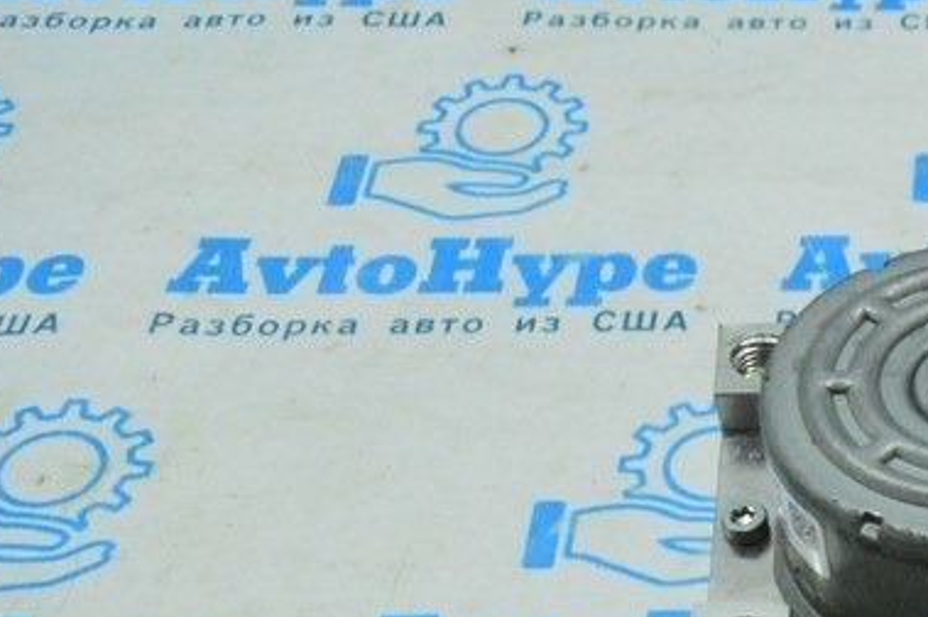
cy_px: 692
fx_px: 1880
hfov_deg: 24.8
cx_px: 1139
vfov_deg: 17.9
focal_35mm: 73
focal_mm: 18
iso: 6400
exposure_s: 1/640
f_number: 6.3
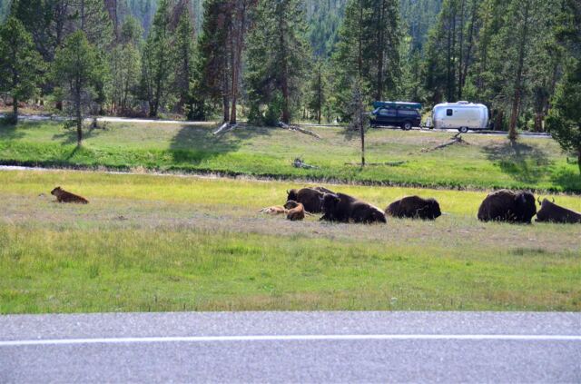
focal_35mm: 93
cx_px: 290
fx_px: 1497
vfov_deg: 14.6
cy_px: 192
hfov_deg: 22.0
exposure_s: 1/400
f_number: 5
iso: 200
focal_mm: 62
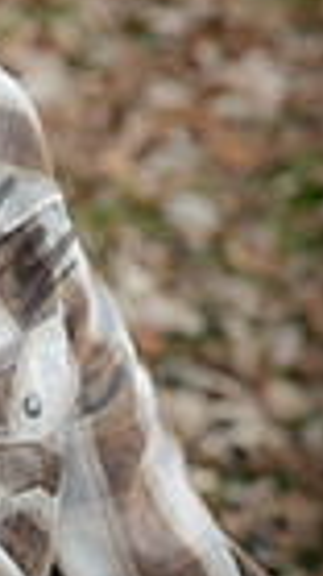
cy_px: 137
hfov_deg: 5.0
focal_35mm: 237
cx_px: -265
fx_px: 3615
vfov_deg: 9.1
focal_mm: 70
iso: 200
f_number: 3.5
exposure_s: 1/125
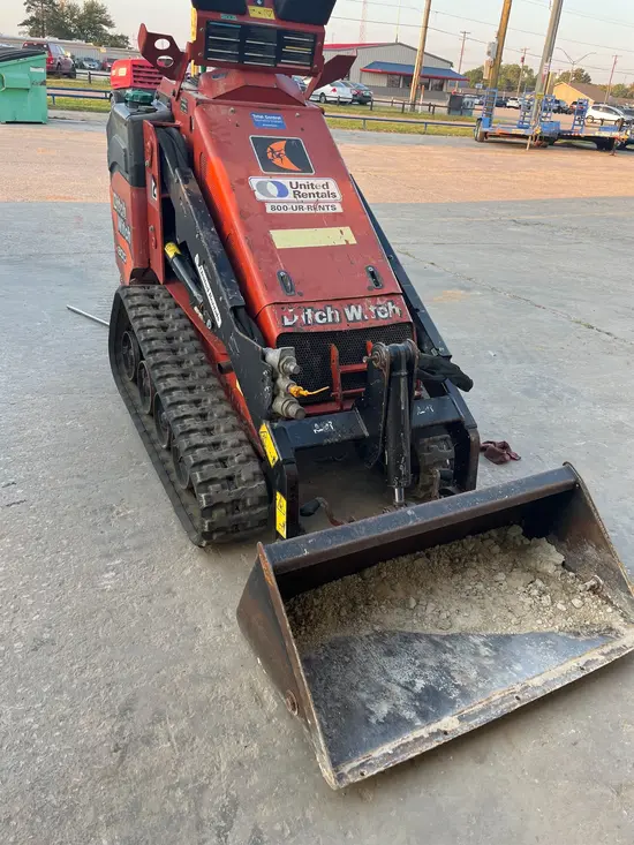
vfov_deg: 67.3
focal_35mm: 26
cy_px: 422
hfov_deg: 53.1
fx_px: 635
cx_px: 317
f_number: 1.6
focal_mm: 5.1
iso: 40
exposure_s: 1/122
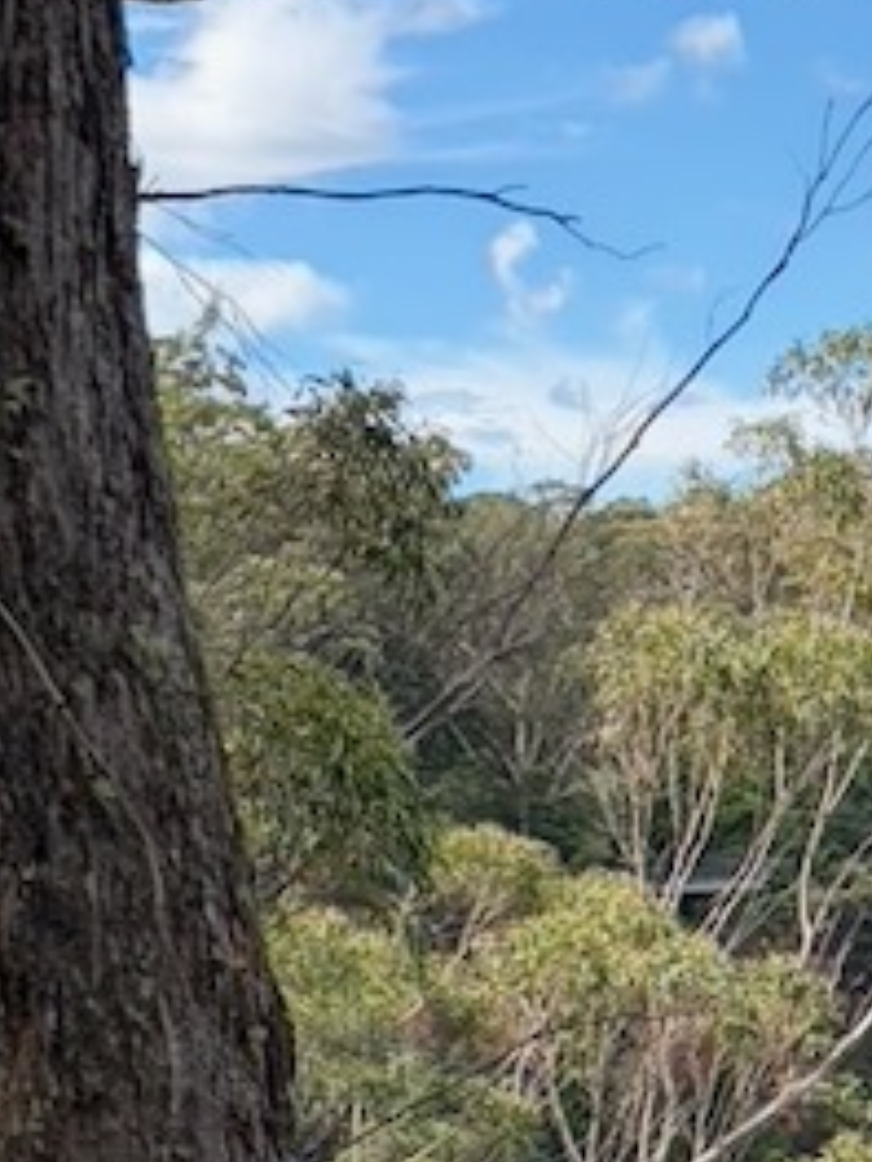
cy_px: 1629
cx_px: 1348
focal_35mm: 126
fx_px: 4232
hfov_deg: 11.3
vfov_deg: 14.8
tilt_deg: -9.9
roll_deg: +1.4
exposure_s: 1/1799
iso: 50
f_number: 1.6
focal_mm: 5.96
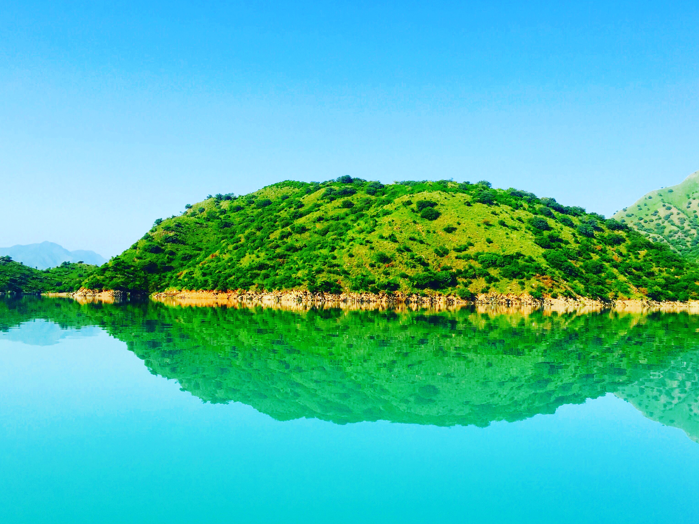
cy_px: 272
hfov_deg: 58.3
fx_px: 626
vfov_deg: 45.4
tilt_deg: +2.3
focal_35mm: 31
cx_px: 351
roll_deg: -3.0
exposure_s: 1/1582
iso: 32
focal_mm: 4.15
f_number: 2.2
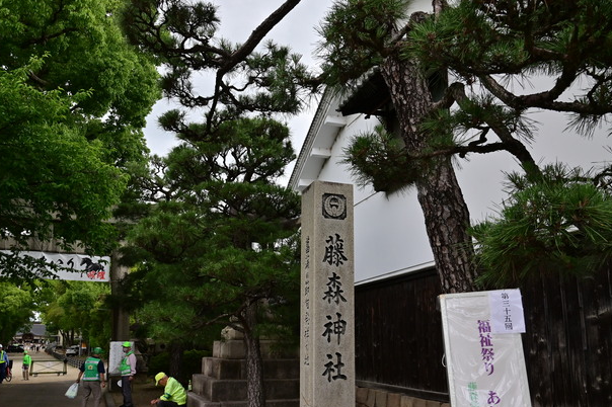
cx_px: 299
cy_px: 254
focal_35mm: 31
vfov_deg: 42.0
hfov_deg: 60.3
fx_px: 527
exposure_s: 1/500
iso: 320
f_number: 8
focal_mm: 24
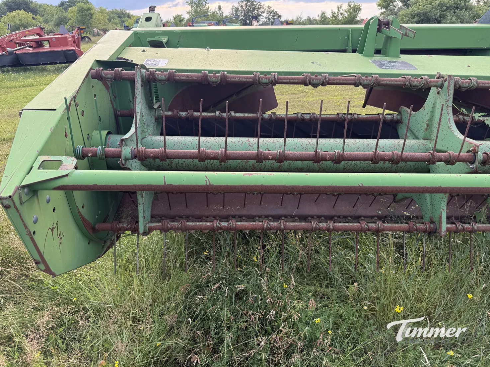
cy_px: 186
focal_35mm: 26
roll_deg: +0.2
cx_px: 242
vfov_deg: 53.1
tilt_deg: -21.7
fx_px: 368
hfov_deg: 67.3
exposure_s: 1/323
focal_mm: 6.76
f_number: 1.78
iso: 80
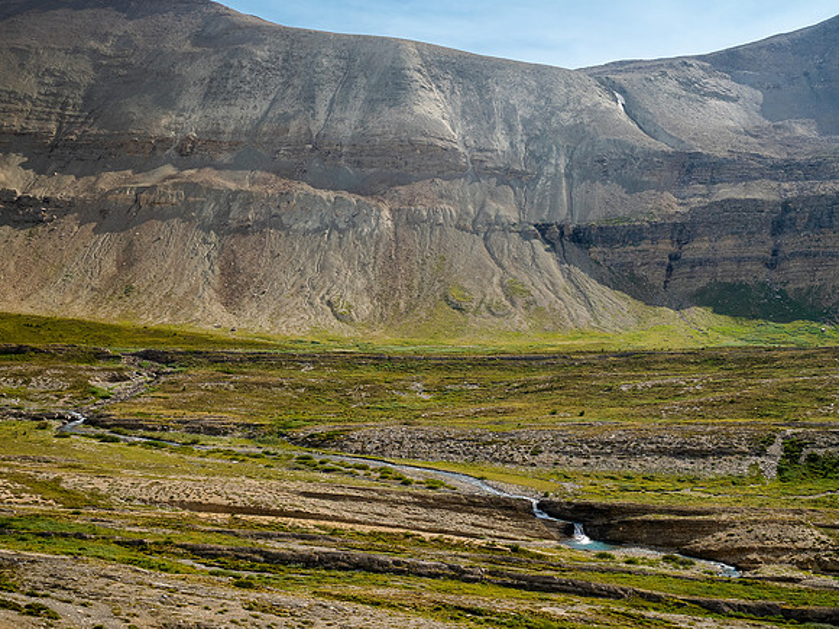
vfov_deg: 30.3
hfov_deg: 39.7
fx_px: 1163
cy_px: 314
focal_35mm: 48
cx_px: 420
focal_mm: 24
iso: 200
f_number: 8
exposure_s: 1/125
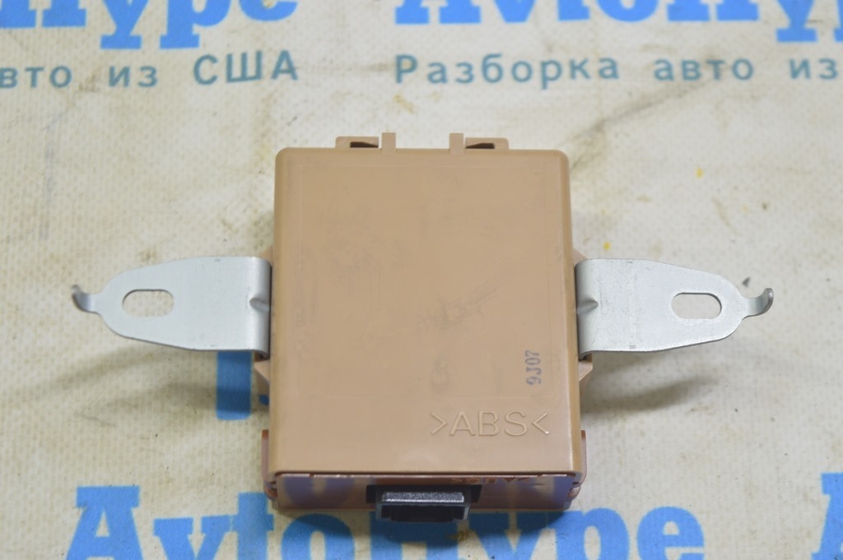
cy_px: 280
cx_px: 422
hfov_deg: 24.6
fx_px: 1930
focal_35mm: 82
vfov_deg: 16.5
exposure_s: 1/20
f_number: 5.6
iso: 400
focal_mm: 55
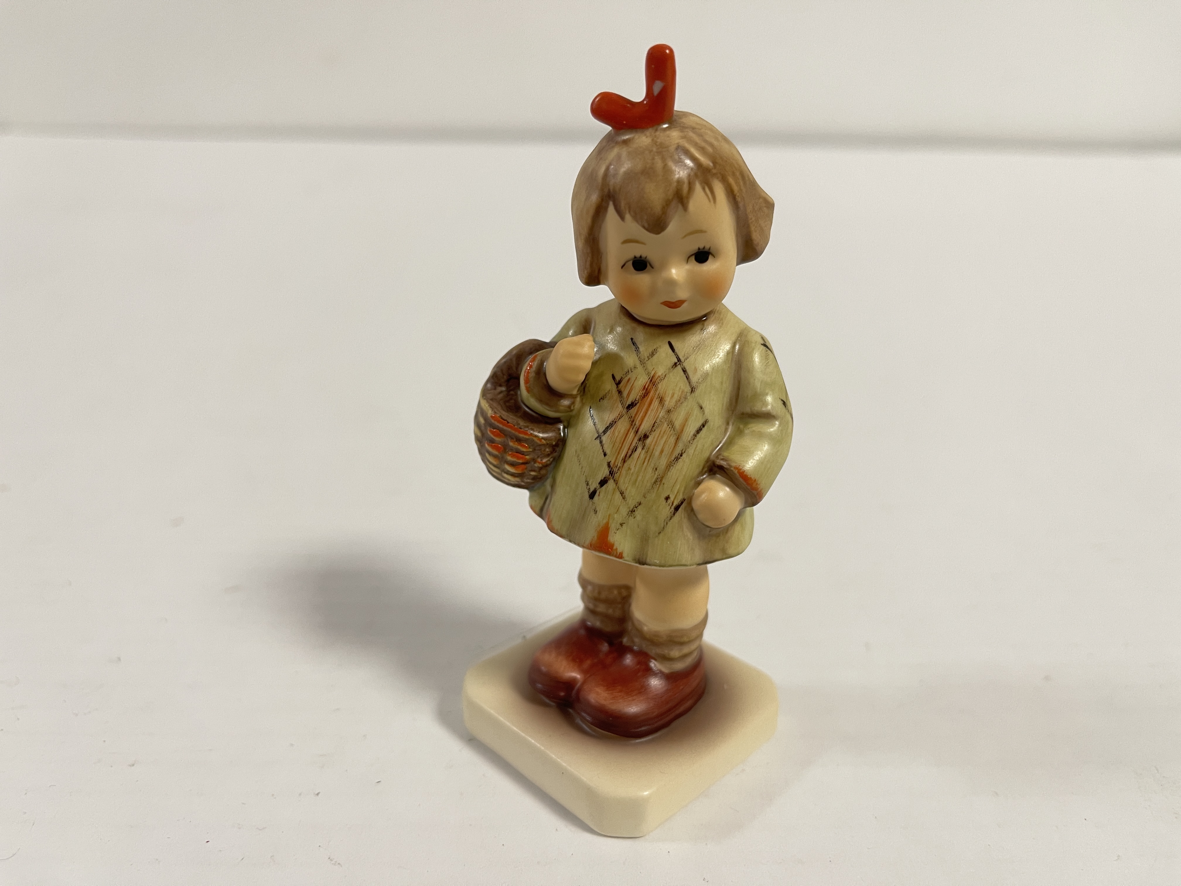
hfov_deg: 69.4
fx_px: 853
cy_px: 443
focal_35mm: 25
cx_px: 590
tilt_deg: -23.6
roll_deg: -2.0
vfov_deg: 54.9
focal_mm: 5.1
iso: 80
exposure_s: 1/50
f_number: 1.6
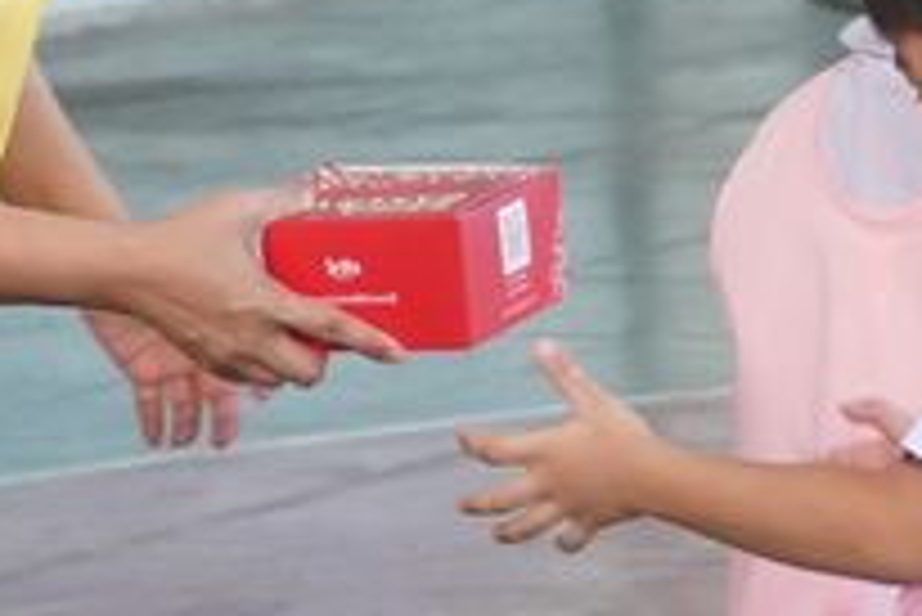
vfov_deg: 3.6
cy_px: -76
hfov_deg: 5.4
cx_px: 297
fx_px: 9841
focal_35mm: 384
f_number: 5.6
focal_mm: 50
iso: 1000
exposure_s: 1/200
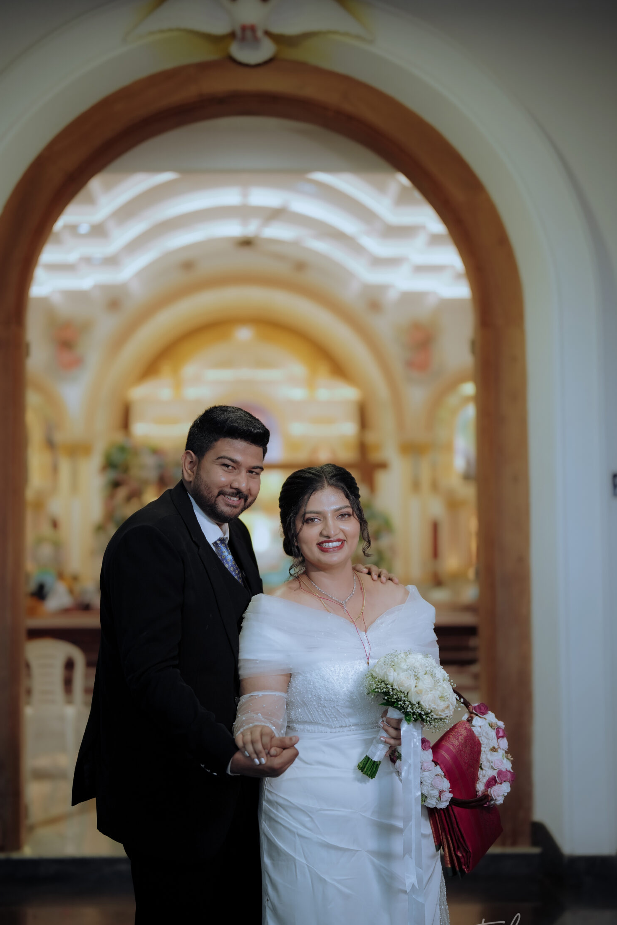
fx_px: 1490
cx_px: 289
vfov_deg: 34.5
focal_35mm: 58
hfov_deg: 23.4
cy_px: 503
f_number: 1.4
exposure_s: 1/250
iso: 1000
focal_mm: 50
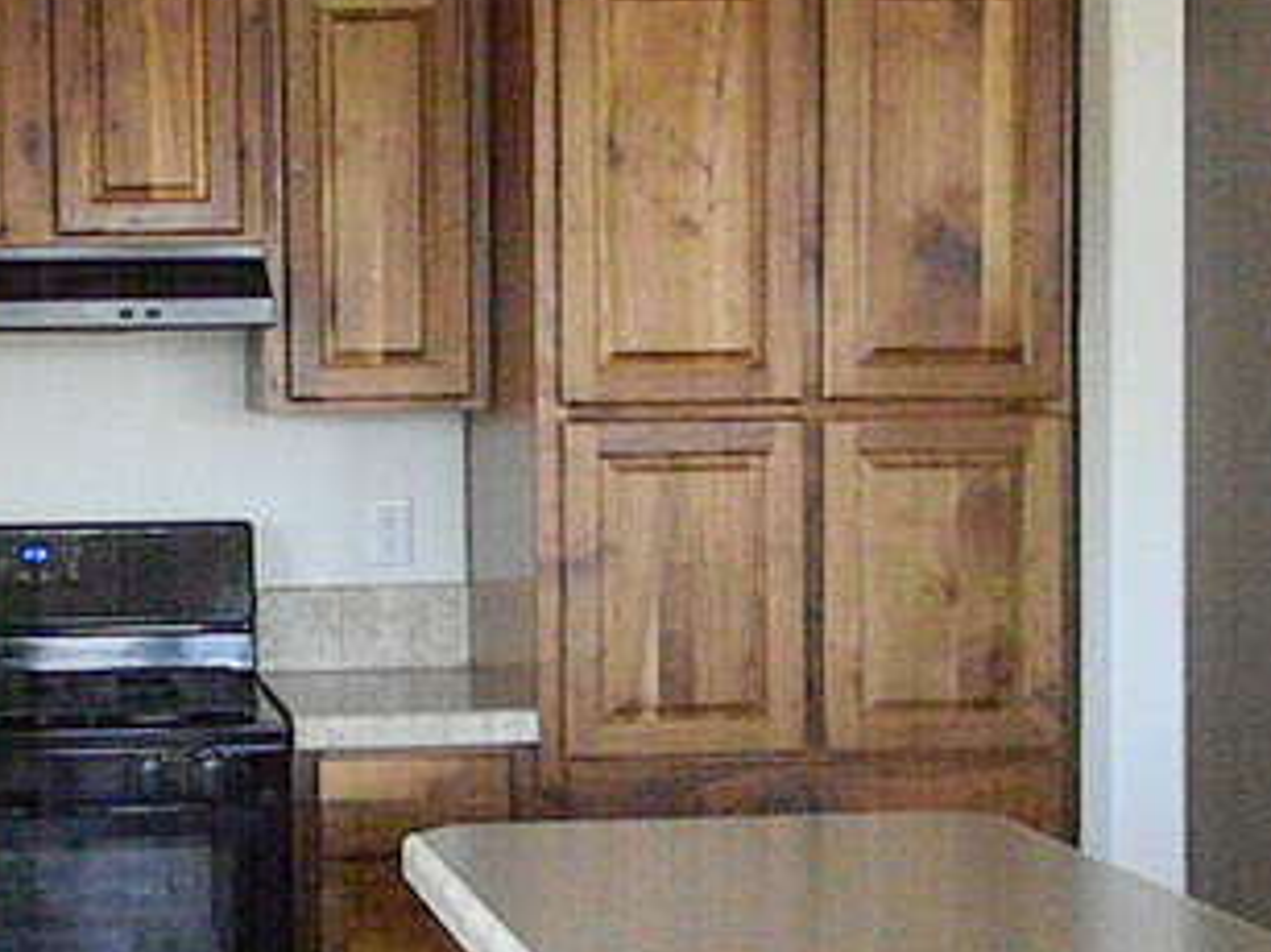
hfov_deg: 26.3
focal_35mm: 73
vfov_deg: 20.2
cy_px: 497
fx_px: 2679
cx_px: 277
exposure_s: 1/249
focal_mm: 6.4
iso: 2939
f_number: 3.7
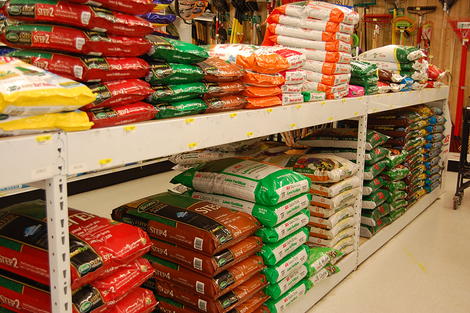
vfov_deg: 34.2
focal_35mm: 39
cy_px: 156
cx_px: 235
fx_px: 509
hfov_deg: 49.6
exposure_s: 1/50
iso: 400
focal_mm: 26
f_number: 4.2
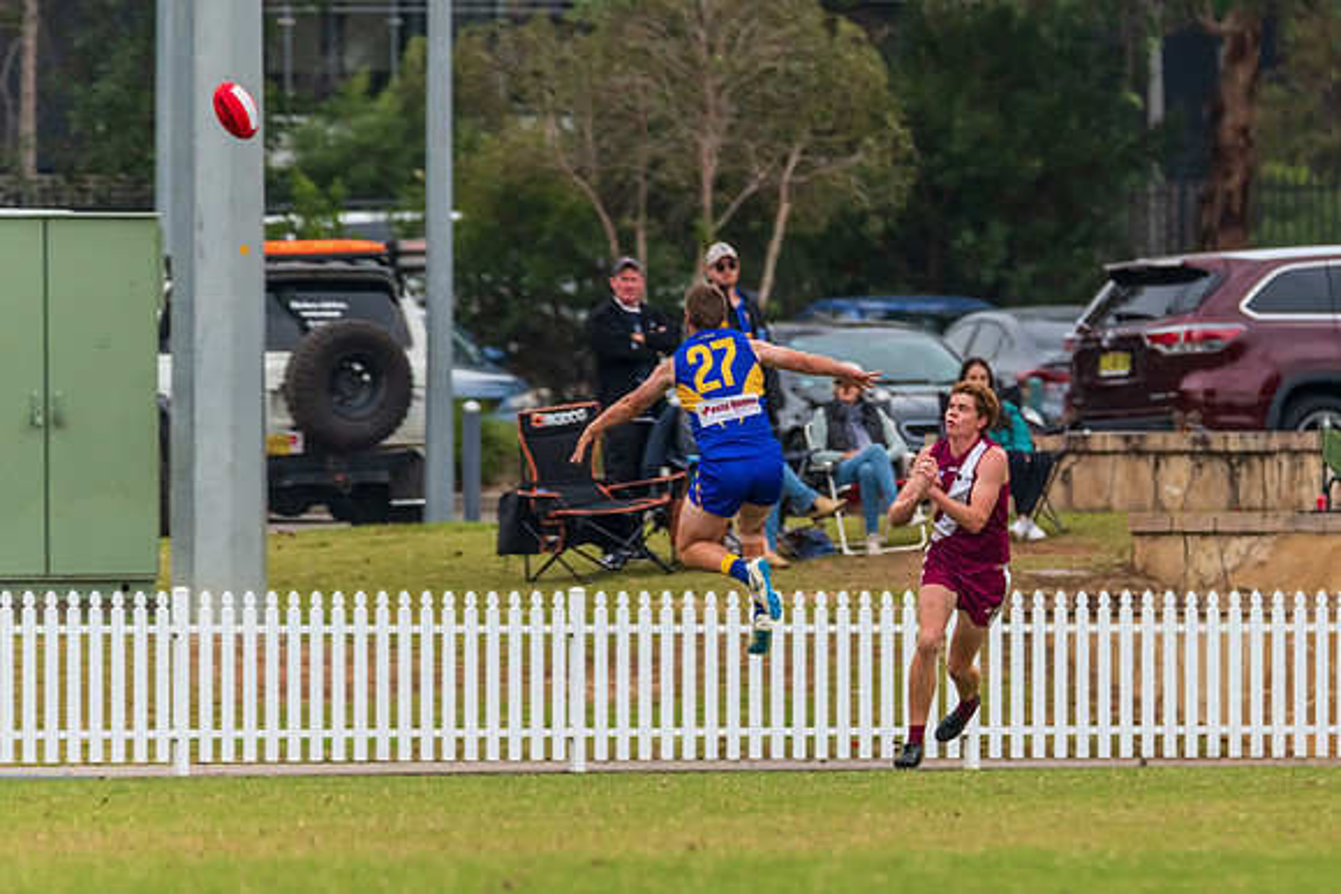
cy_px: 523
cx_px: 998
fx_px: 22232
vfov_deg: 2.3
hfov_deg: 3.5
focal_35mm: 597
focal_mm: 400
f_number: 6.3
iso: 1000
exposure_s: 1/1250
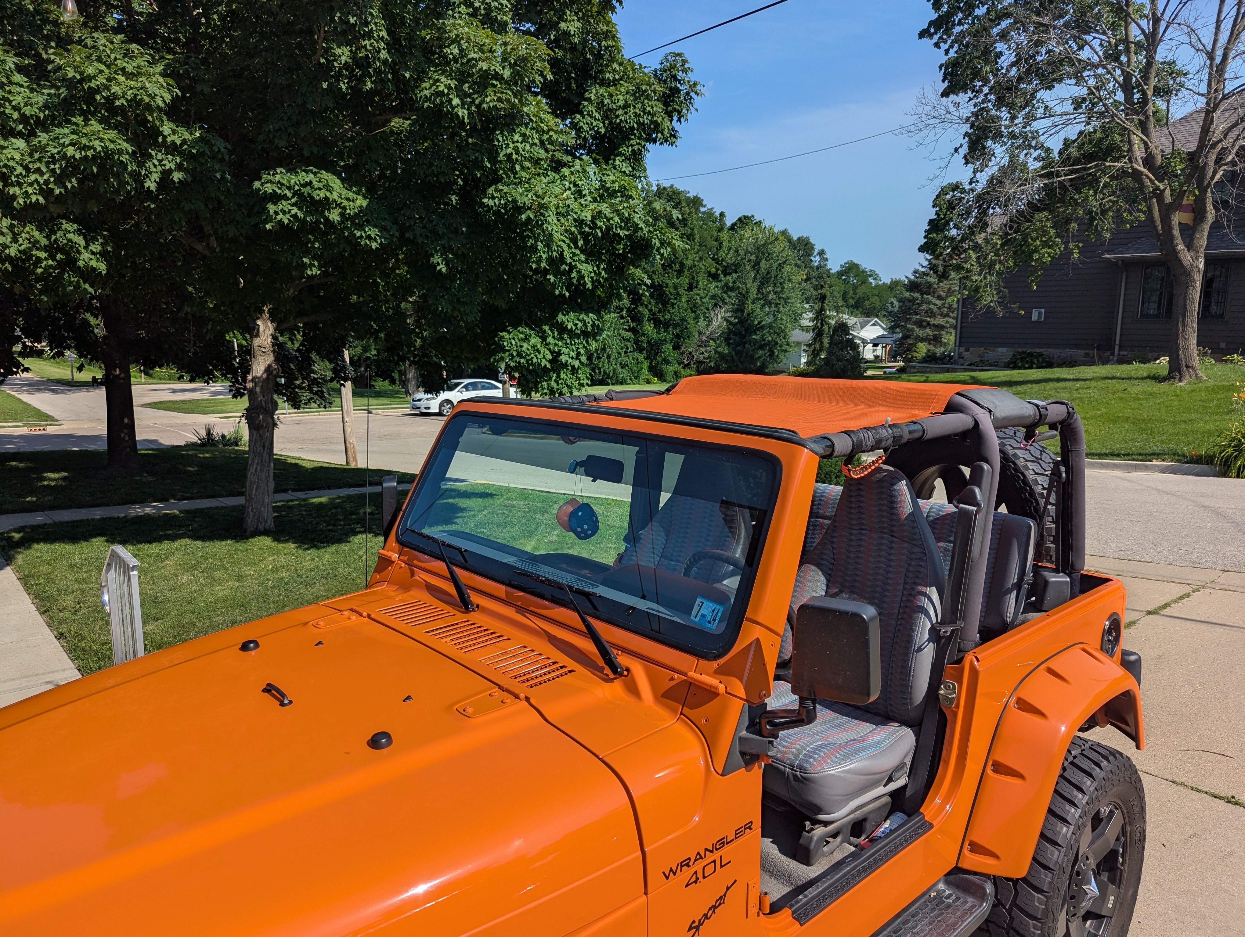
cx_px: 622
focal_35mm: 24
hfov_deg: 71.5
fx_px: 864
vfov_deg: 56.9
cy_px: 468
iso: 42
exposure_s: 1/3145
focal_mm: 6.81
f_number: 1.85
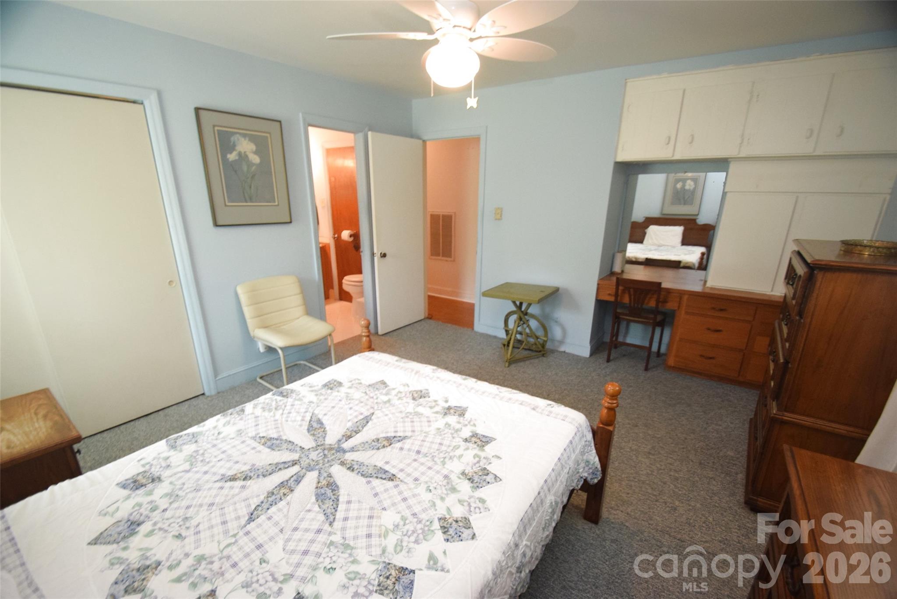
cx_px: 448
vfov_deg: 77.4
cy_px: 300
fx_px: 374
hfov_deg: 100.4
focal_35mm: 15
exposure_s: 1/60
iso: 1600
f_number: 3.5
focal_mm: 10
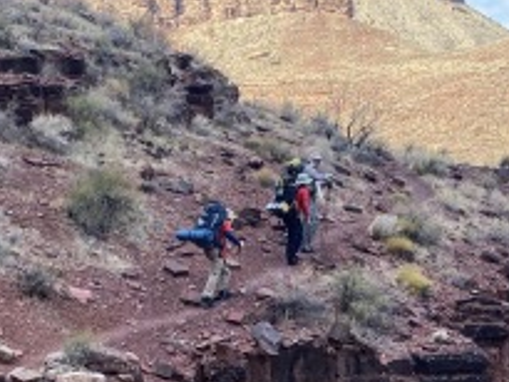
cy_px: 409
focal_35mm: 81
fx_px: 1192
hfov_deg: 24.1
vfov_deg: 17.7
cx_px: 300
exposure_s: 1/444
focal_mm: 4.25
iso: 32
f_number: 1.8
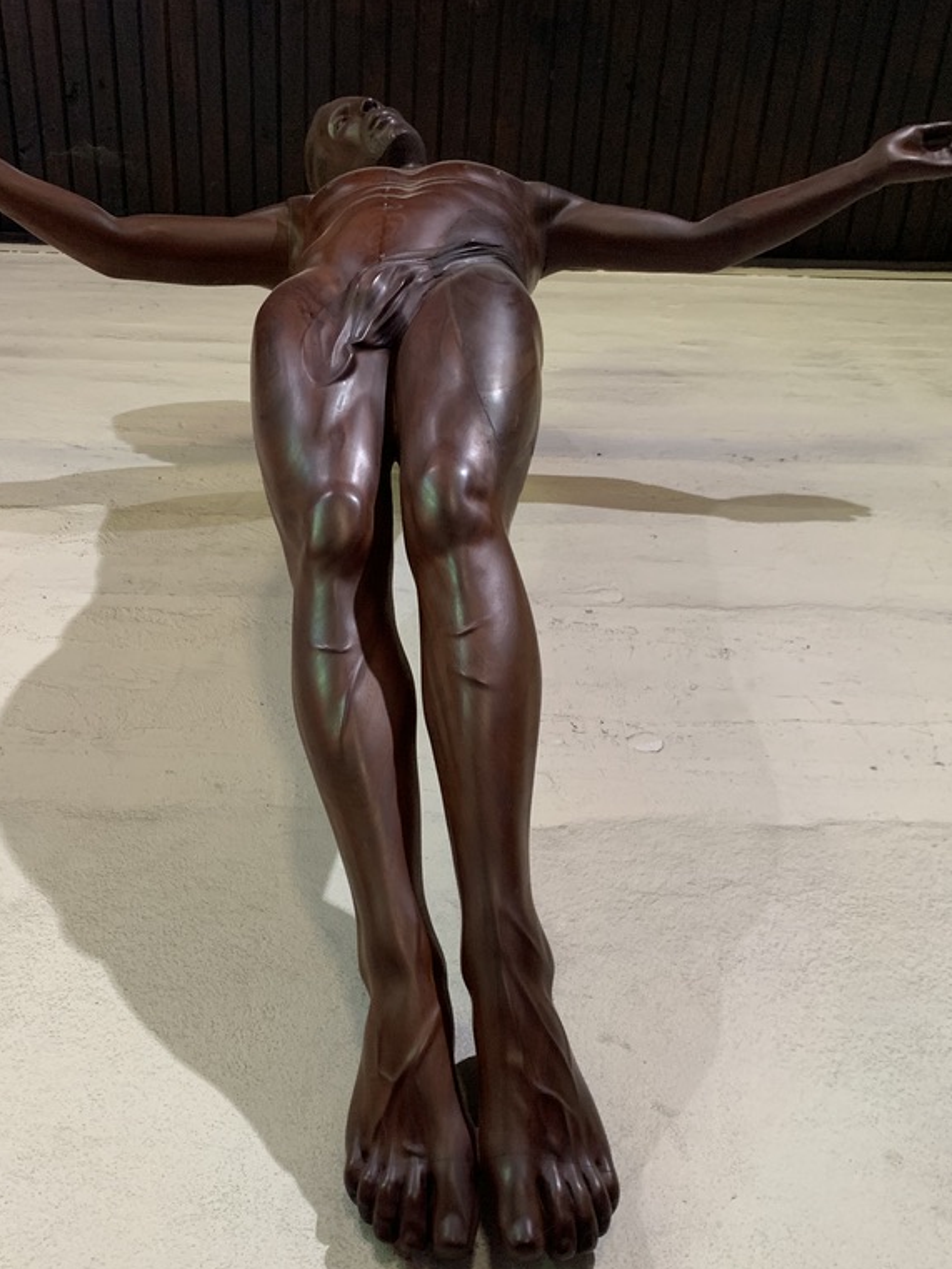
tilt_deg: +58.4
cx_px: 410
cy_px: 664
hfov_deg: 40.6
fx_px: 1283
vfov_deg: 52.6
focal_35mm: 35
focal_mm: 4.25
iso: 320
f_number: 1.8
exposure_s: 1/33
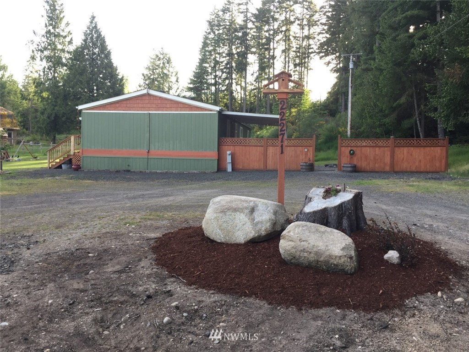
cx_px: 234
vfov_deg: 48.2
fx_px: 393
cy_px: 176
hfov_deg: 61.7
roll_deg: -1.1
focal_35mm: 29
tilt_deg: -2.1
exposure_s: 1/123
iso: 32
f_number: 2.2
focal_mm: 4.15
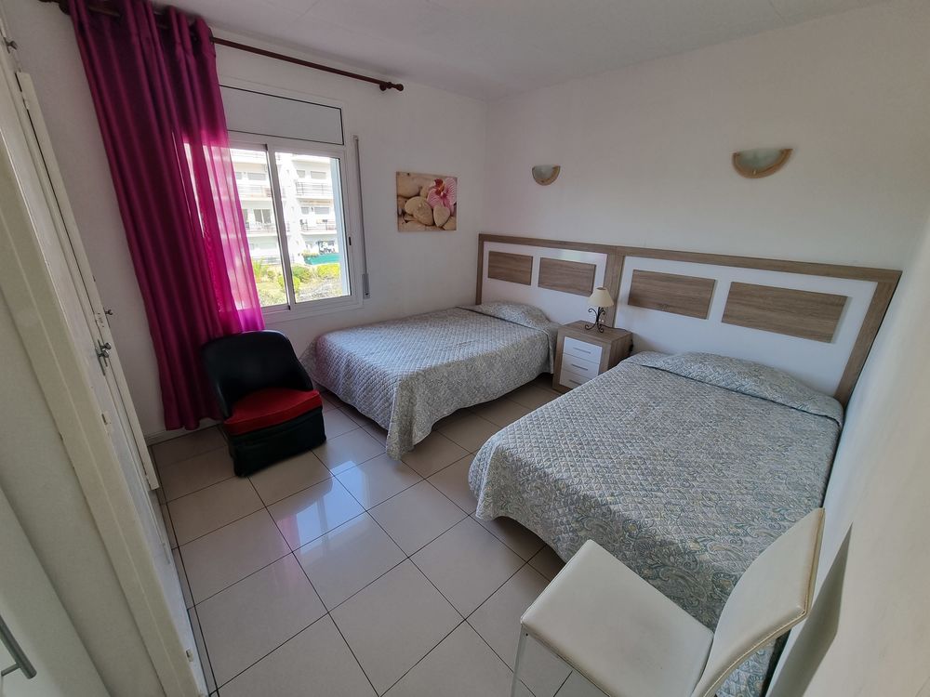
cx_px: 465
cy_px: 348
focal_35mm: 13
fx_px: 349
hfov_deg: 106.2
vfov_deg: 89.9
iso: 64
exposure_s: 1/100
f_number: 2.2
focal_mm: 2.2
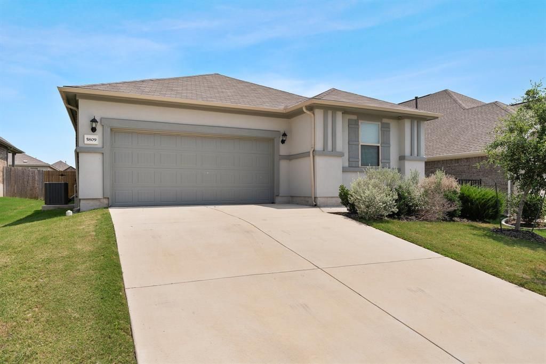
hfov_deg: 76.1
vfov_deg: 55.1
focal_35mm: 23
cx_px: 273
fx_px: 349
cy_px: 182
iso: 200
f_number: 8
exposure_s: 1/640
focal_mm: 23
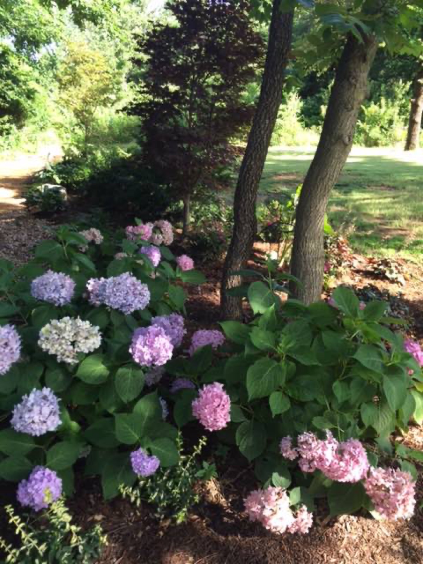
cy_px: 282
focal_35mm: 29
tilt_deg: -19.7
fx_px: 472
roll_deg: -2.4
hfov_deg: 48.2
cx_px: 212
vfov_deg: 61.7
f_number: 2.2
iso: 32
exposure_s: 1/120
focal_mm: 4.15
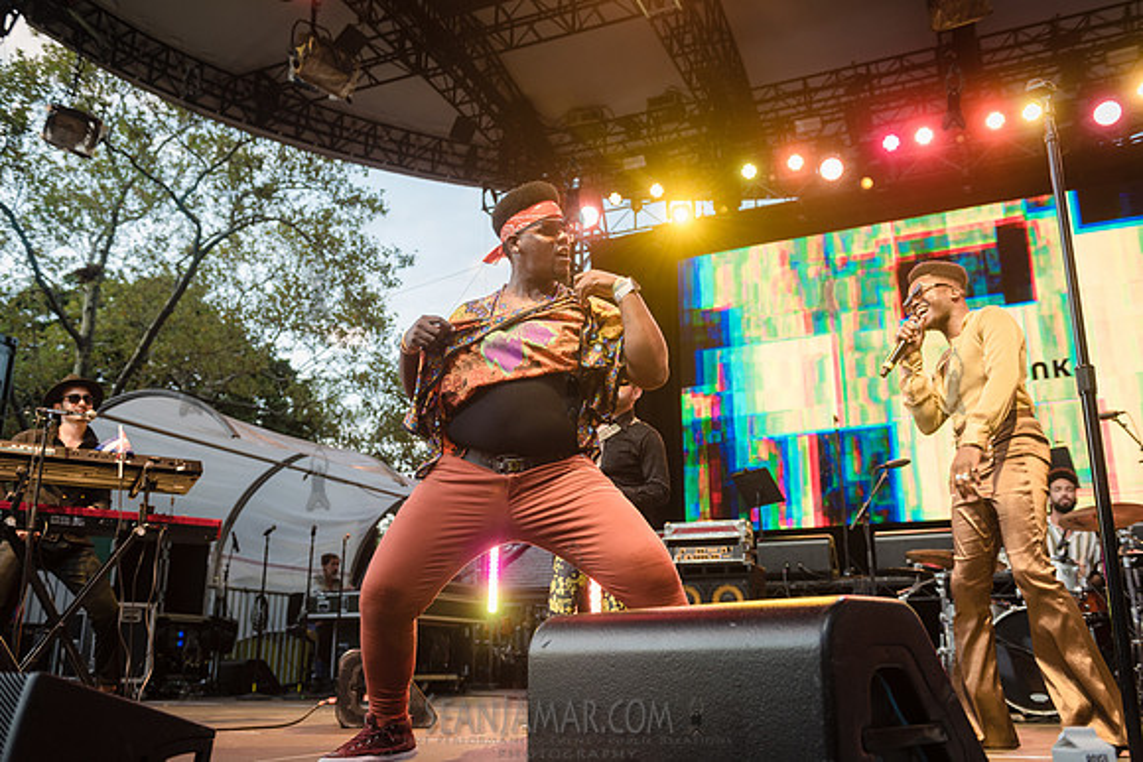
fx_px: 1016
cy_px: 381
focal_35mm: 32
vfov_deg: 41.1
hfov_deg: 58.7
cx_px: 572
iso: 640
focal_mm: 32
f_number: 4
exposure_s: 1/250
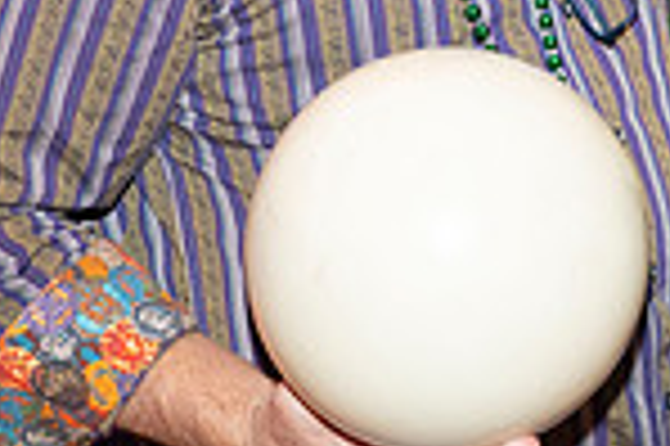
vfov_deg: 9.0
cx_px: 688
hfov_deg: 13.7
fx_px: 2751
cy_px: -196
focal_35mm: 148
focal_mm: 38
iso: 1600
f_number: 5.6
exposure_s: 1/60
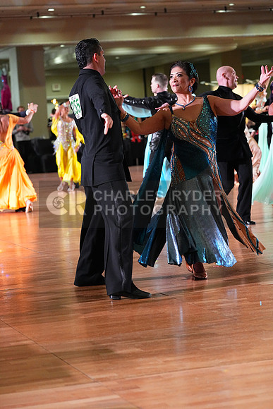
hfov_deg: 13.7
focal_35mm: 100
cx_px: 136
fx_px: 1137
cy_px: 204
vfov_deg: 20.4
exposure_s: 1/400
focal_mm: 100
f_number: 4.5
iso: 6400
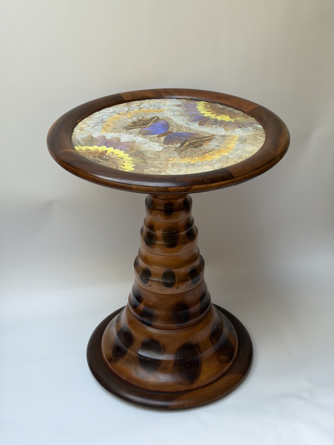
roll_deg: +1.2
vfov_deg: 36.8
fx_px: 669
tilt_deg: -29.4
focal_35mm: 52
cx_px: 167
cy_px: 222
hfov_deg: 28.0
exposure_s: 1/121
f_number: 1.6
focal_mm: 5.96
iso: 50
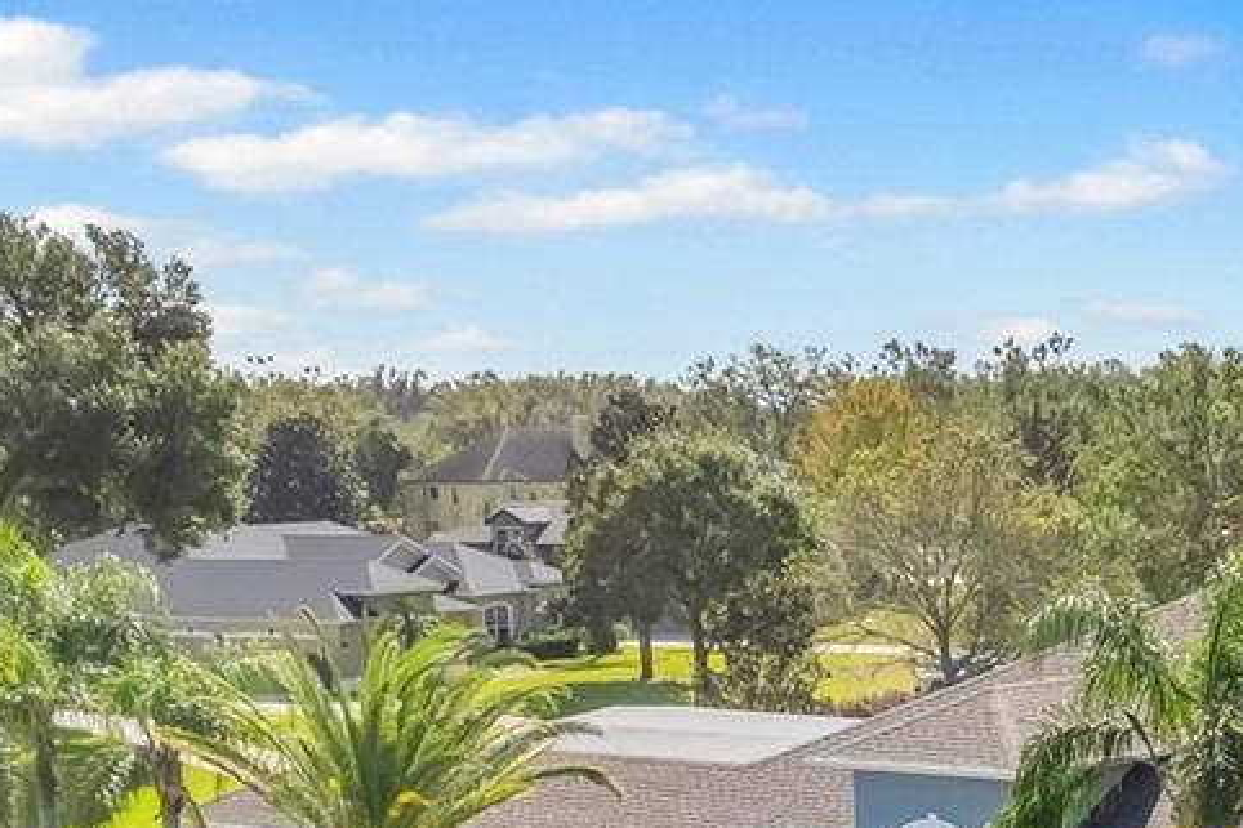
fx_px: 2520
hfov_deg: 26.2
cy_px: 1065
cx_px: 1266
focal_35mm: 73
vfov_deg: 17.5
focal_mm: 8.38
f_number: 2.8
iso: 100
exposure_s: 1/125
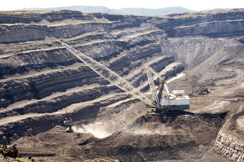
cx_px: 122
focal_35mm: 105
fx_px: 711
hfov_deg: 19.5
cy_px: 81
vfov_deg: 13.0
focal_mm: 70
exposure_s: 1/500
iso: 400
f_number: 13
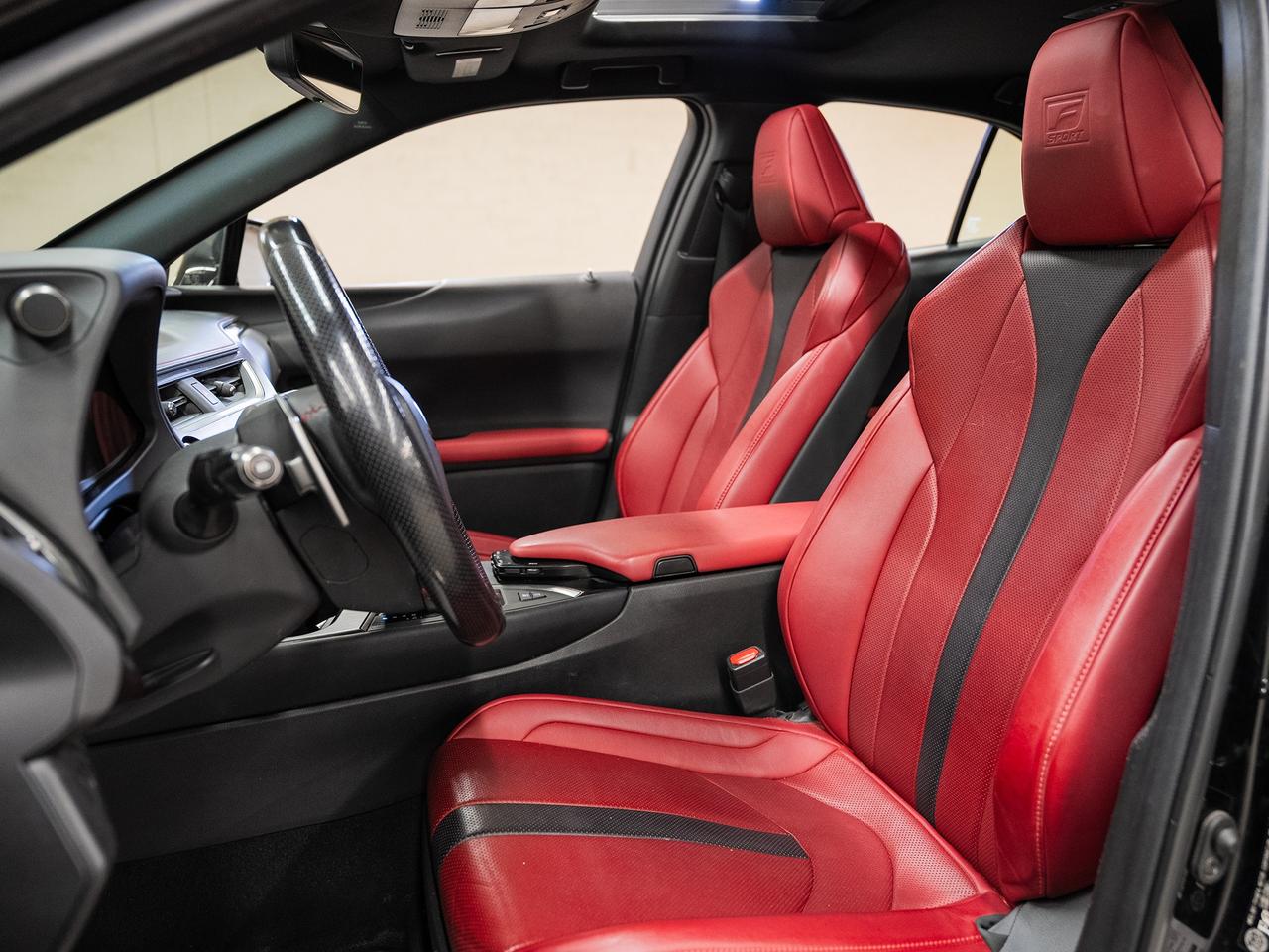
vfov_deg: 50.9
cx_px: 694
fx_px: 1000
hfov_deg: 64.6
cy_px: 478
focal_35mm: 27
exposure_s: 1/40
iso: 1000
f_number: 3.2
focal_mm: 24
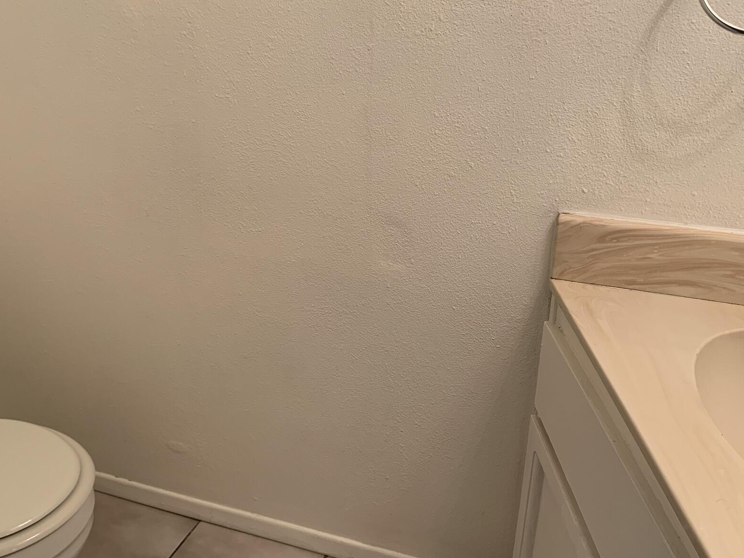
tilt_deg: -25.4
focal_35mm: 34
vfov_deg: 41.8
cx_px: 382
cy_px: 278
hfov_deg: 53.9
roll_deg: -1.2
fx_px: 731
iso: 50
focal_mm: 4.25
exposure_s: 1/60
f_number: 1.8
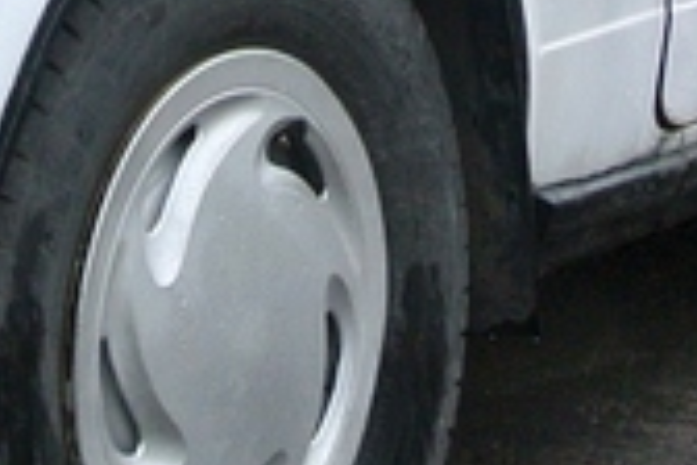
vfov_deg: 3.2
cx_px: 228
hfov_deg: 4.9
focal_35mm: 421
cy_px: -733
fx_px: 8150
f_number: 5
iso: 200
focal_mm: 21.9
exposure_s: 1/50
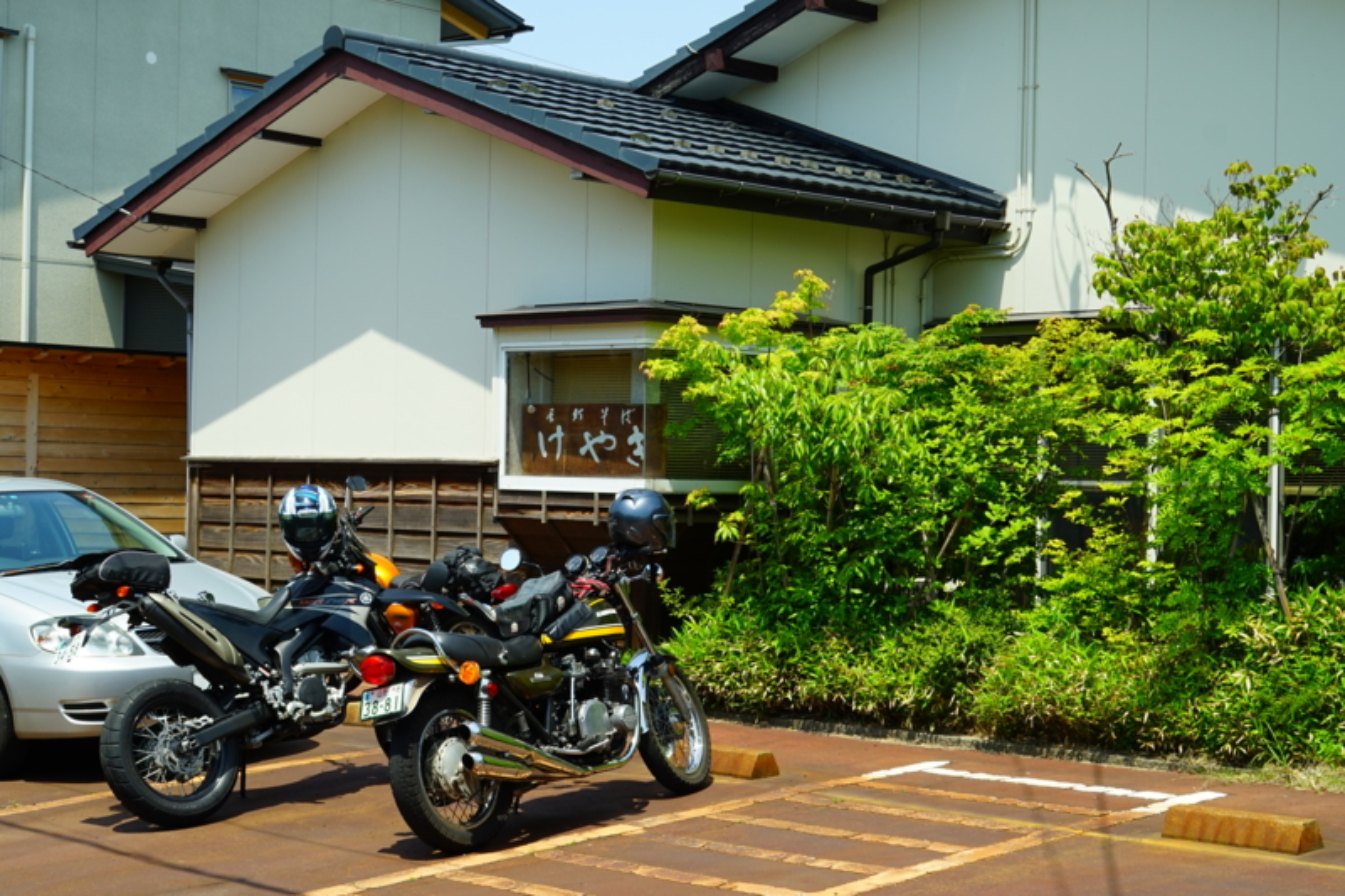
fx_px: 2166
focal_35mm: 58
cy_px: 448
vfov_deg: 23.4
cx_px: 672
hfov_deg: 34.5
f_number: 8
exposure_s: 1/200
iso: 100
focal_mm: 39
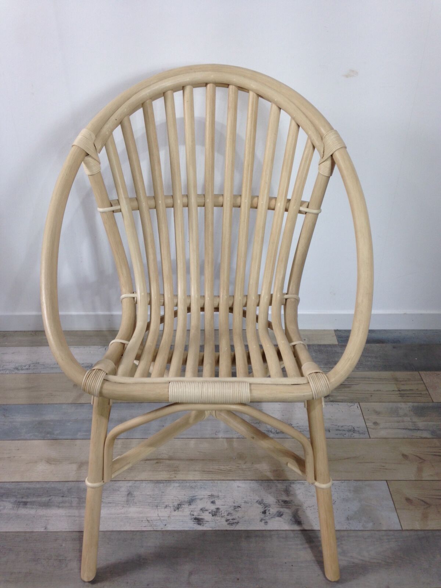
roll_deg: +0.3
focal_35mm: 33
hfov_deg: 42.9
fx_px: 561
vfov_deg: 55.4
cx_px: 220
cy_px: 294
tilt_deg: -34.0
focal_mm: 4.12
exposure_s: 1/40
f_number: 2.4
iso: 50
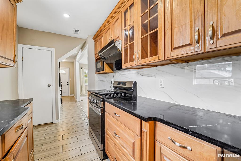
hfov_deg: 104.3
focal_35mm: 14
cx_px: 120
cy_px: 80
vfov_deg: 81.2
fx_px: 94
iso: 400
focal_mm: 14
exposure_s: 1/13
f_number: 8
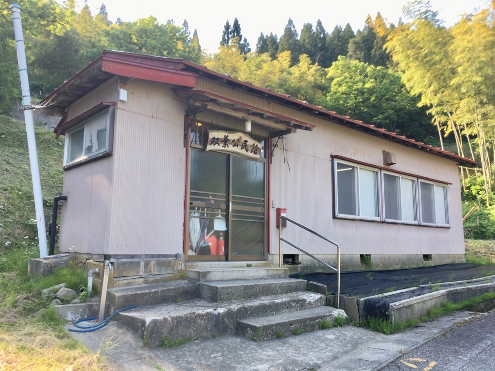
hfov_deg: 61.7
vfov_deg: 48.2
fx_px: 415
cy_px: 186
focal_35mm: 29
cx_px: 248
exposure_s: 1/222
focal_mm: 4.15
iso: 25
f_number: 2.2
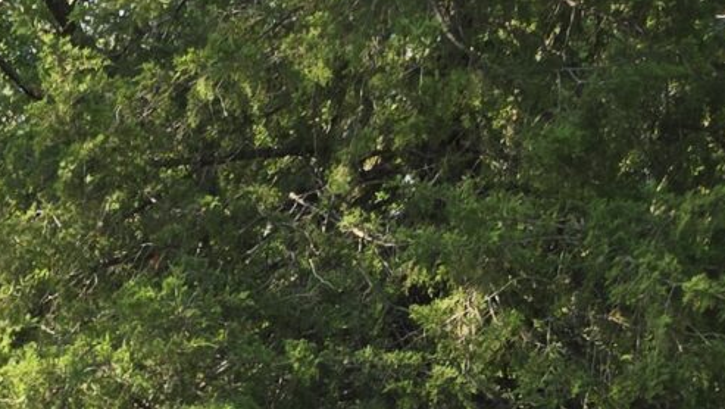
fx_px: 2501
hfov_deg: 15.2
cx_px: -382
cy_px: 1611
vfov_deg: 7.1
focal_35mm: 130
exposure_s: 1/364
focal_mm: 5.4
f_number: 1.8
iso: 25
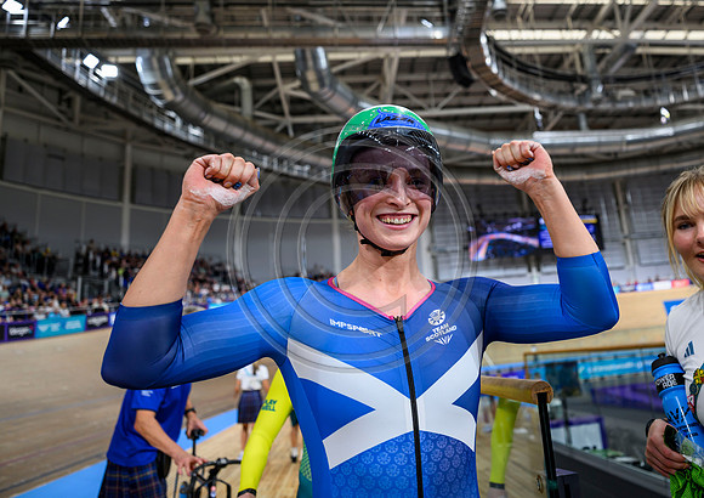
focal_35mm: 29
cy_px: 204
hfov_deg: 61.1
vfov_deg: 45.8
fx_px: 587
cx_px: 440
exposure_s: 1/500
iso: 500
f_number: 2.8
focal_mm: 24
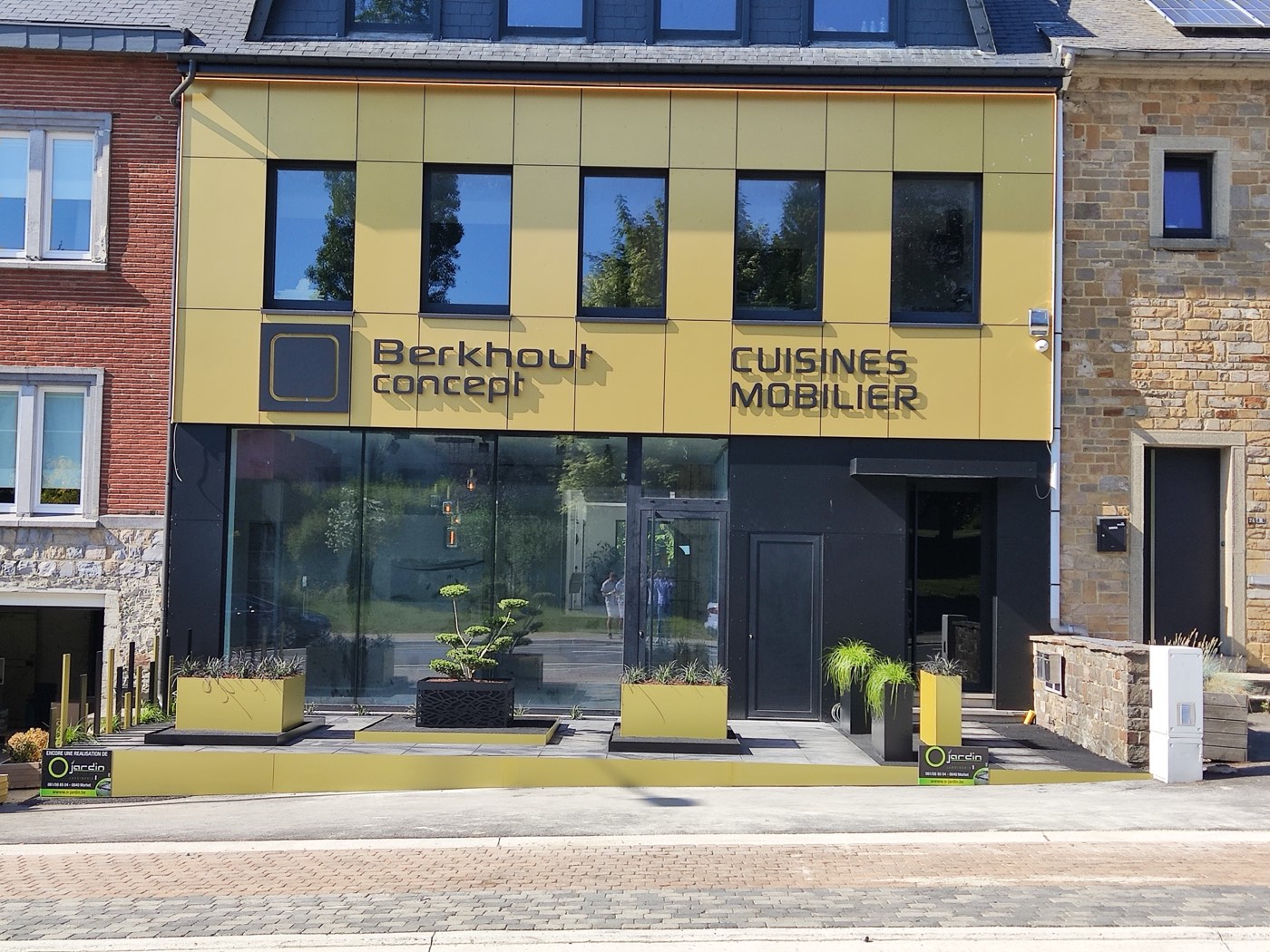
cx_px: 635
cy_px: 476
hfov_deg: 67.3
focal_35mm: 26
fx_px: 954
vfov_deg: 53.1
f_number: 1.79
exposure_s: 1/1030
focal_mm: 4.71
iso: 50
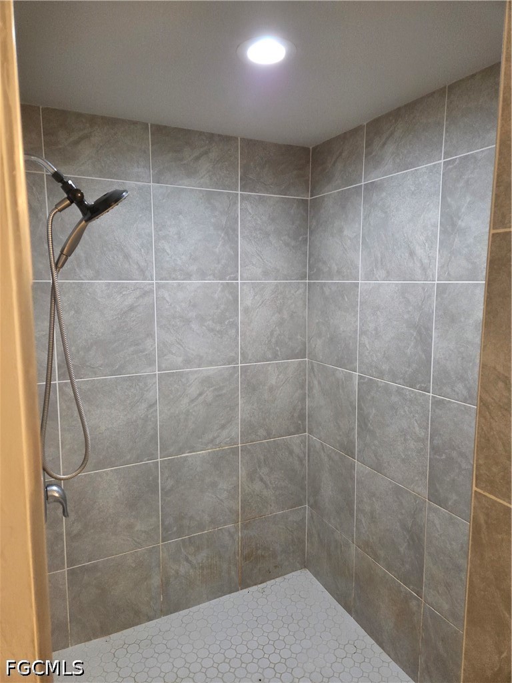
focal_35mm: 23
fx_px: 454
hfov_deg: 58.9
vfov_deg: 73.9
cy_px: 342
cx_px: 256
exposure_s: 1/120
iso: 400
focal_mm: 5.4
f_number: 1.8
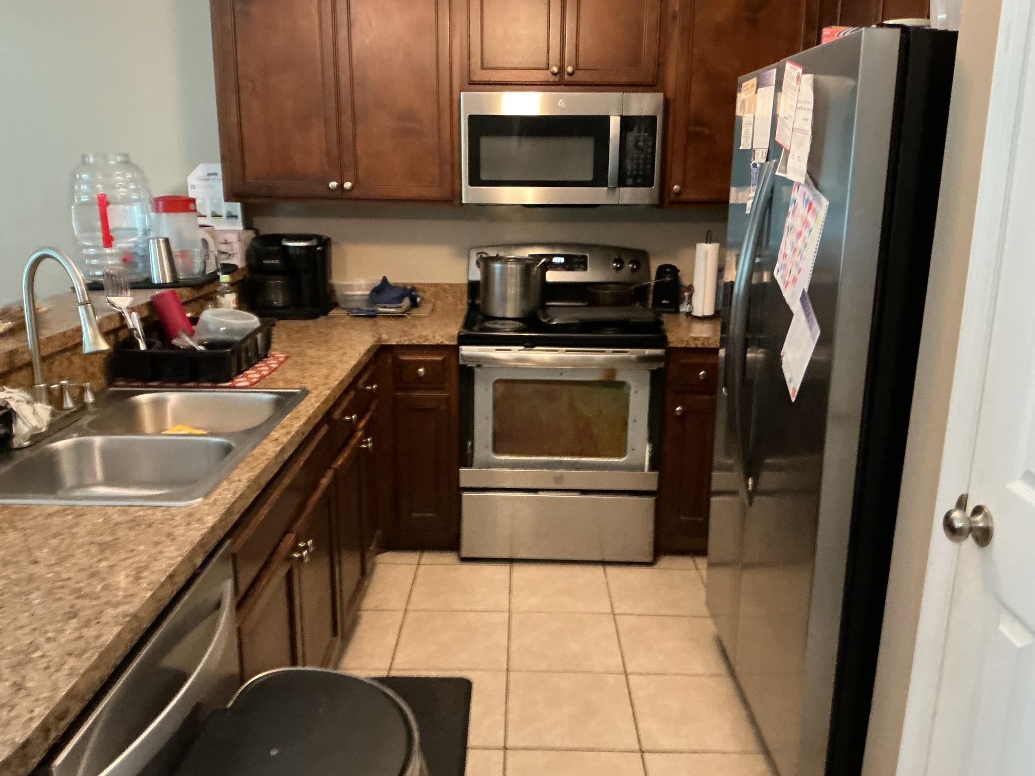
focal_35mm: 29
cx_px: 518
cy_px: 388
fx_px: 867
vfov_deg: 48.2
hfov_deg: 61.7
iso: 500
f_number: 1.8
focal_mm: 3
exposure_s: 1/30
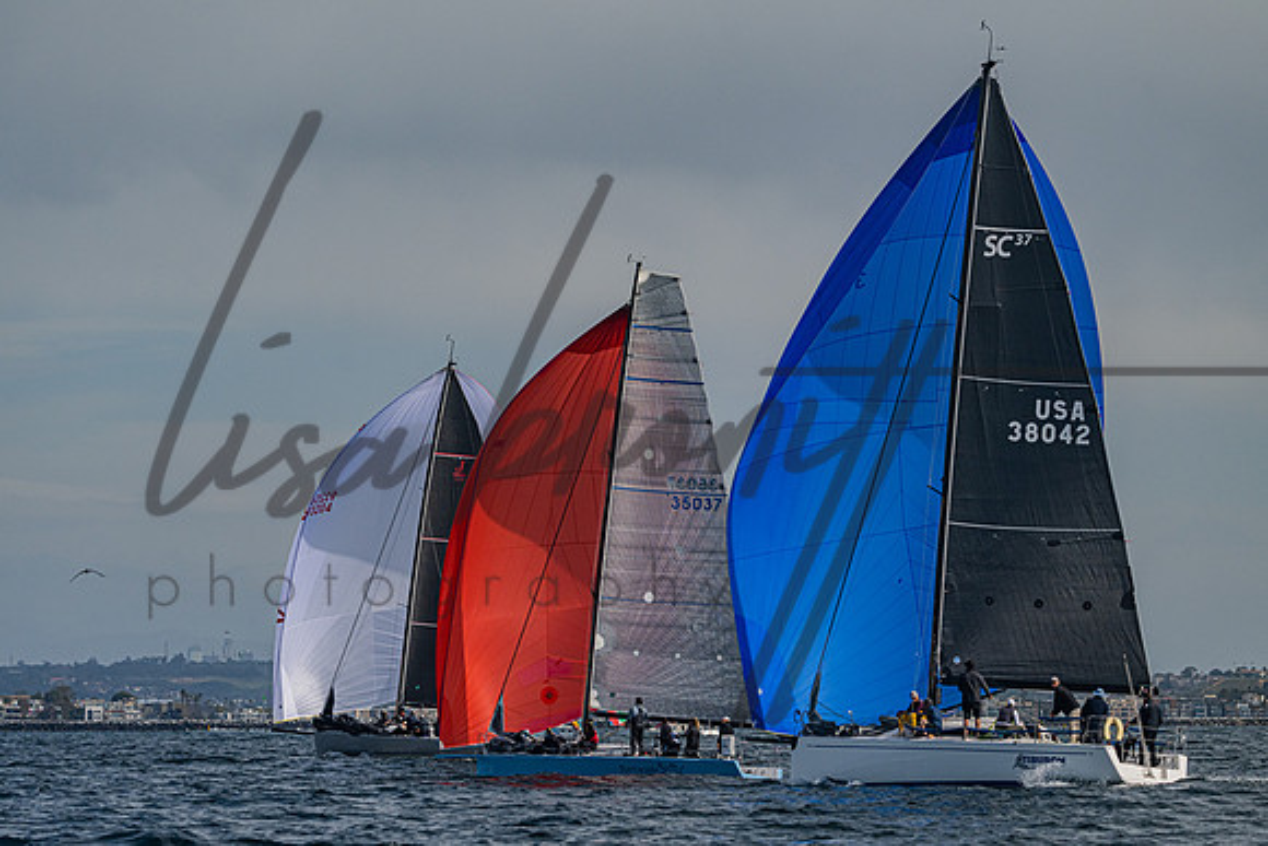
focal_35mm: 163
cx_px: 629
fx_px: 5731
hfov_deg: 12.6
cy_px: 465
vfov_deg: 8.4
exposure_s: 1/6400
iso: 320
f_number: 6.3
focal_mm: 140
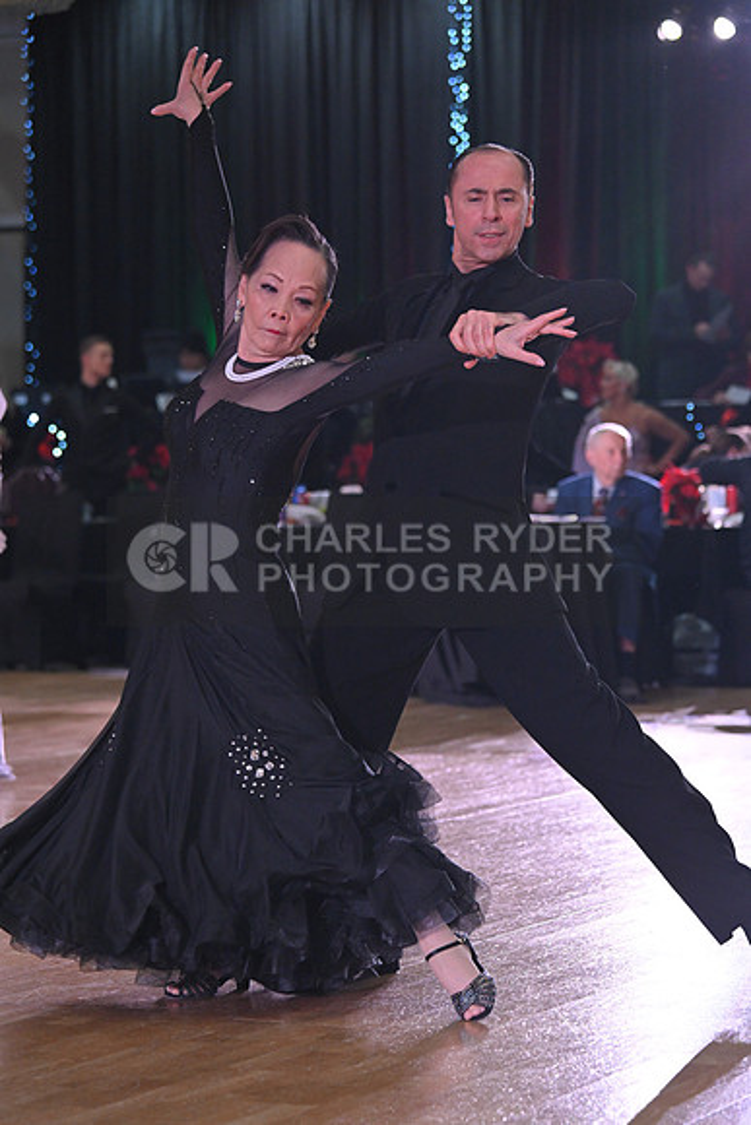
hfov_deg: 12.2
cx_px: 376
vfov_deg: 18.3
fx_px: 3502
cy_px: 562
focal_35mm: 112
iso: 2500
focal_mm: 112
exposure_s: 1/400
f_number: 5
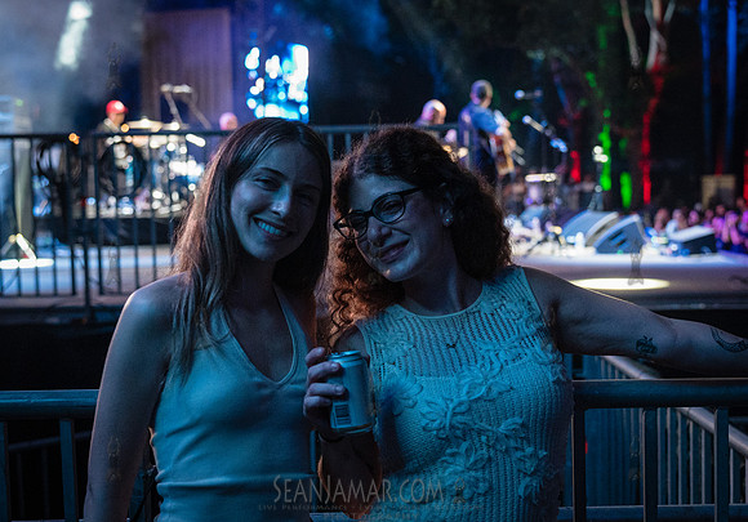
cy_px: 274
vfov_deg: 25.5
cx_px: 383
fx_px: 1155
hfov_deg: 35.9
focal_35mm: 55
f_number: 3.2
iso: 8000
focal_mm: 43
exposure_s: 1/250
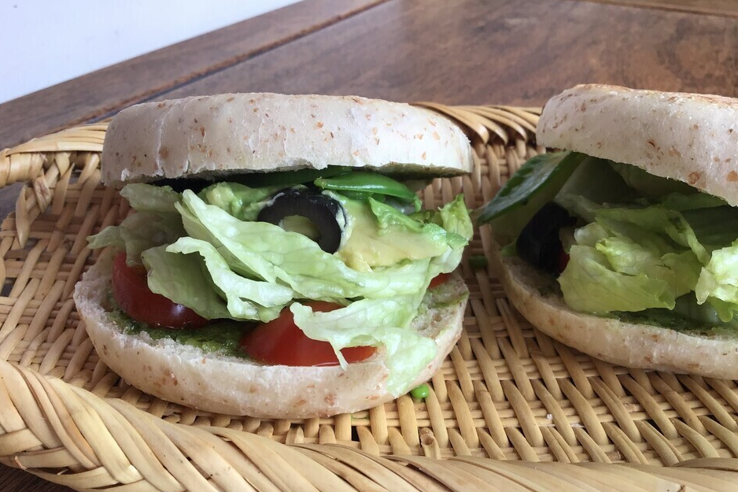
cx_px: 363
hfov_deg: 57.2
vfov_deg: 39.9
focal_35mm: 33
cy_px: 281
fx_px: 676
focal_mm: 3.3
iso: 40
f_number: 2.4
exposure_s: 1/120
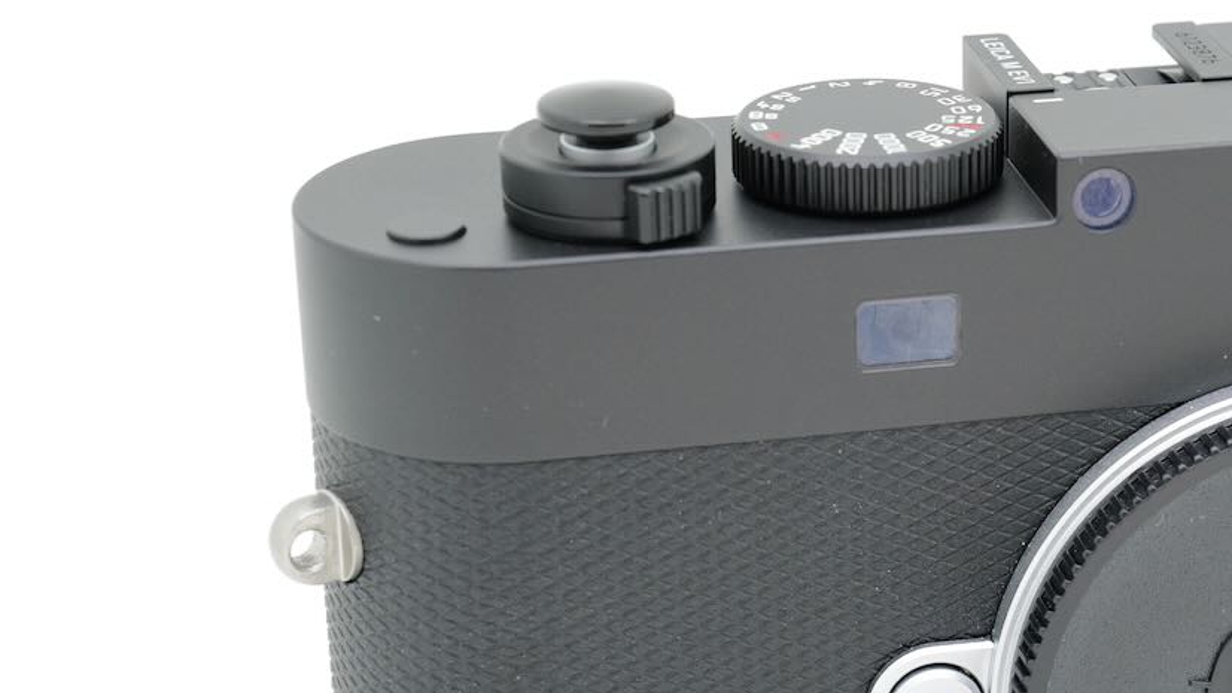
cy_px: 566
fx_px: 3560
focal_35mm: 109
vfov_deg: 11.1
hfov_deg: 19.3
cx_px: 1101
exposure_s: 1/60
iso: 800
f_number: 8
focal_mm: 43
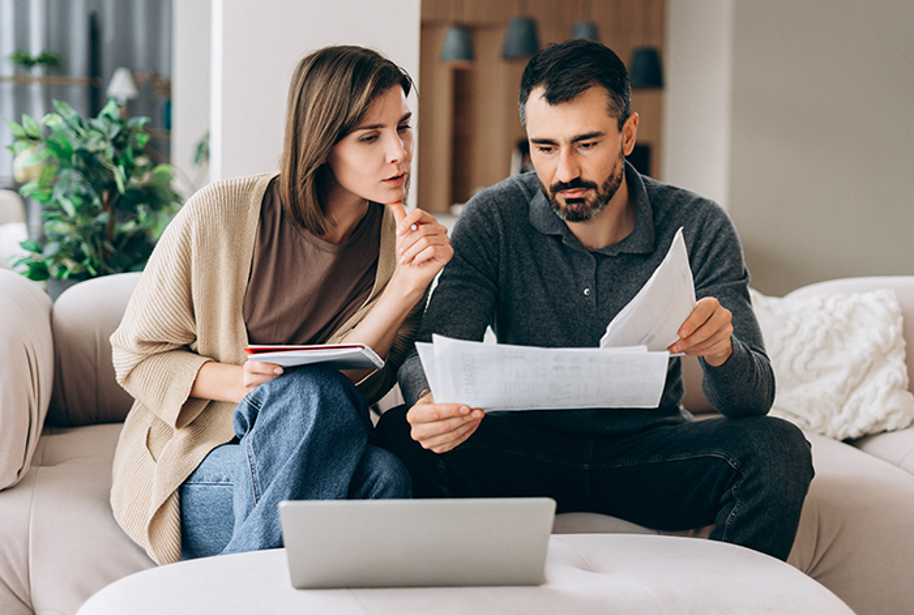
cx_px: 457
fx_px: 1273
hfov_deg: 39.5
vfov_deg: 27.2
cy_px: 308
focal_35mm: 50
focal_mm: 50
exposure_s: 1/800
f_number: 2.2
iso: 400
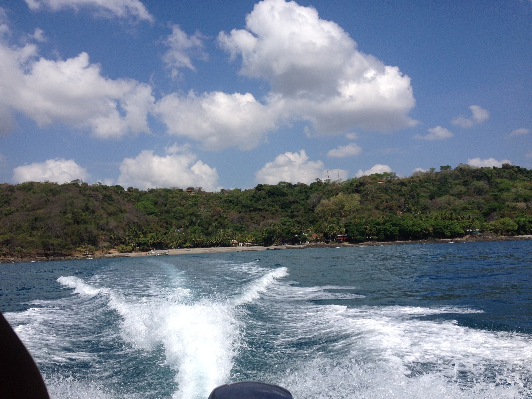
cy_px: 200
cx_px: 266
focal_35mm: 35
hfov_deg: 52.6
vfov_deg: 40.7
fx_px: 538
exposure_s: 1/3247
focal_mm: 4.28
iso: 50
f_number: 2.4
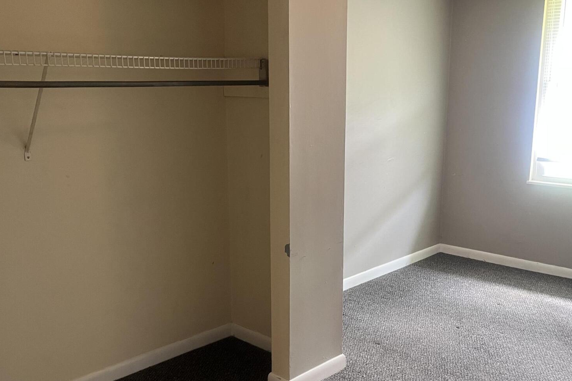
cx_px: 286
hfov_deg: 51.9
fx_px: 588
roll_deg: -0.1
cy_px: 203
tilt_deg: -11.6
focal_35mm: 37
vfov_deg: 35.9
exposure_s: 1/60
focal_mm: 5.1
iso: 250
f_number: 1.6
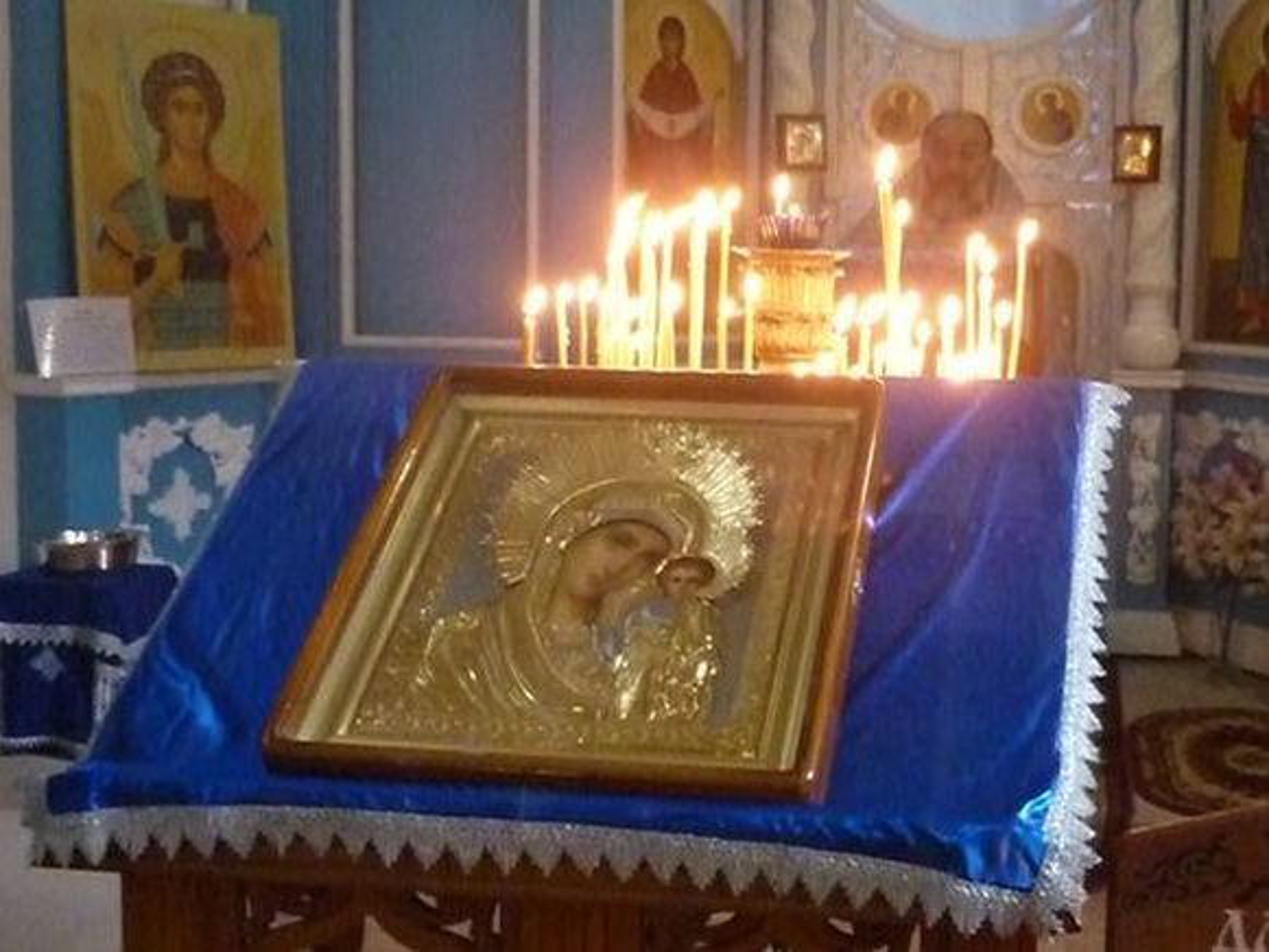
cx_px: 634
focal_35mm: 33
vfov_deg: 43.0
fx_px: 1210
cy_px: 476
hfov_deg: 55.3
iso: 1600
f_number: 2.8
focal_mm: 5.5
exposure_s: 1/40
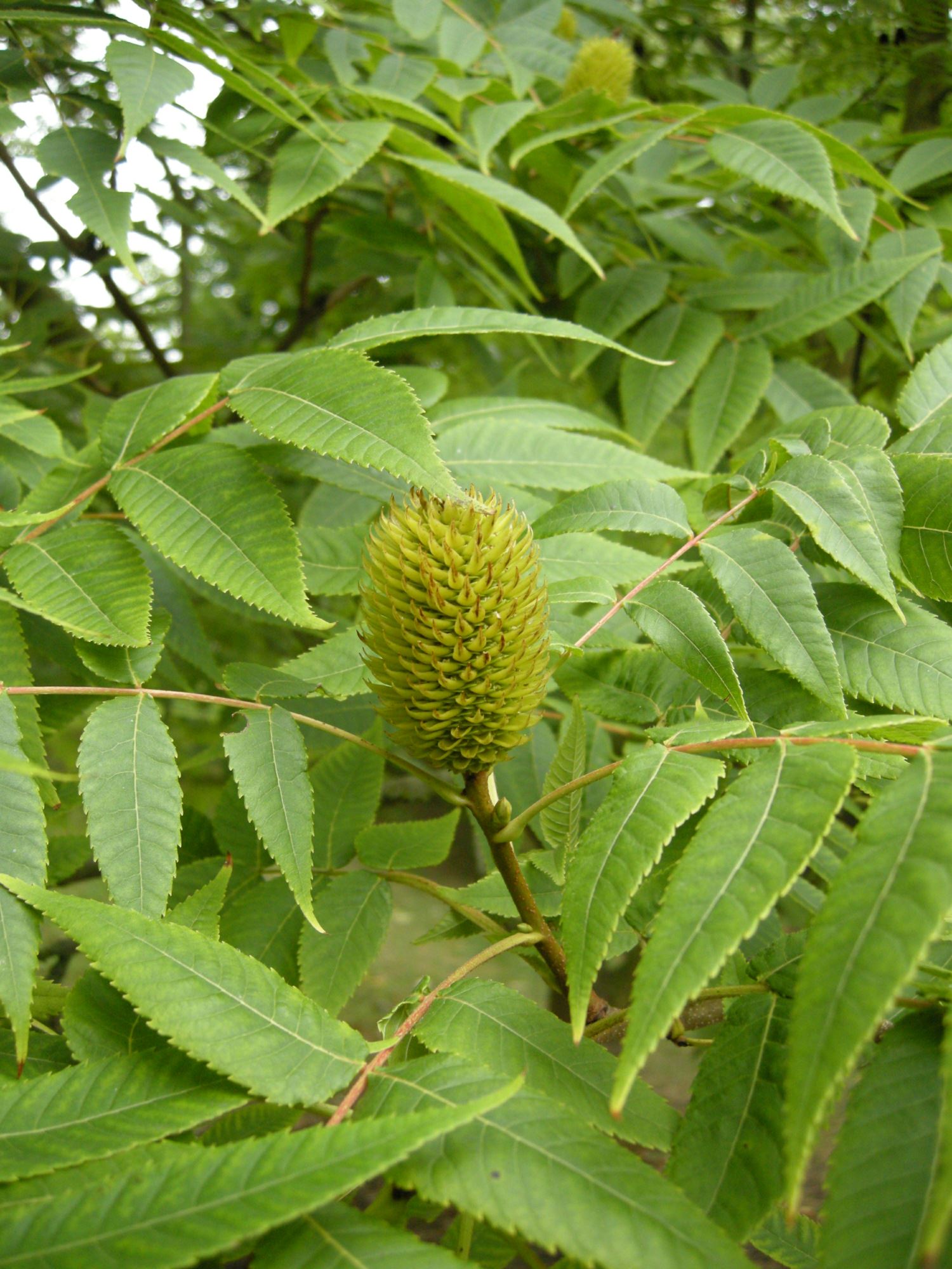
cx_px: 476
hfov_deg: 40.7
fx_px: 1283
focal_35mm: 35
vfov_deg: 52.6
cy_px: 634
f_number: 2.7
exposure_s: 1/64.1
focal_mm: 7.5
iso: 226
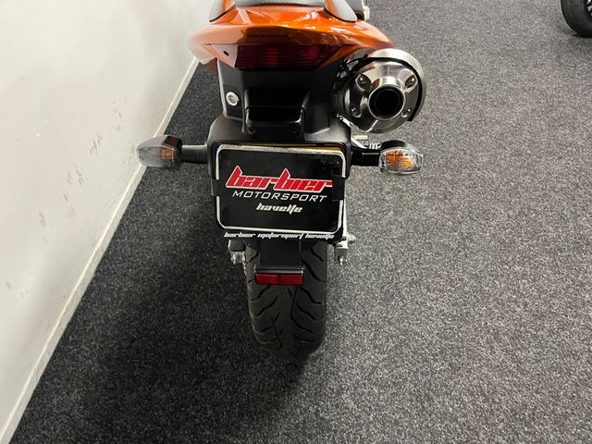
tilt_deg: -45.2
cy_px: 222
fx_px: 445
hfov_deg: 67.3
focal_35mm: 26
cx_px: 296
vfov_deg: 53.1
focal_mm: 5.1
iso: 400
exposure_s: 1/50
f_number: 1.6
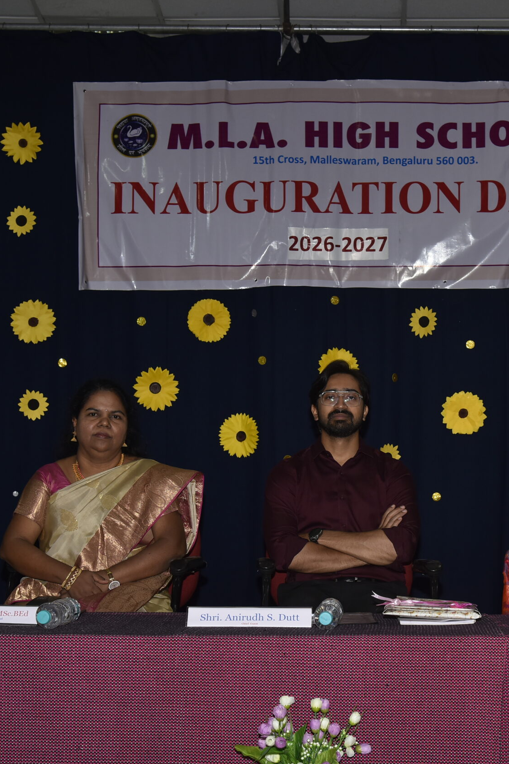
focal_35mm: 61
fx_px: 1294
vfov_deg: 32.9
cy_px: 381
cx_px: 362
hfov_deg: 22.1
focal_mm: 40
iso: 320
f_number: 6.3
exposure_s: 1/125
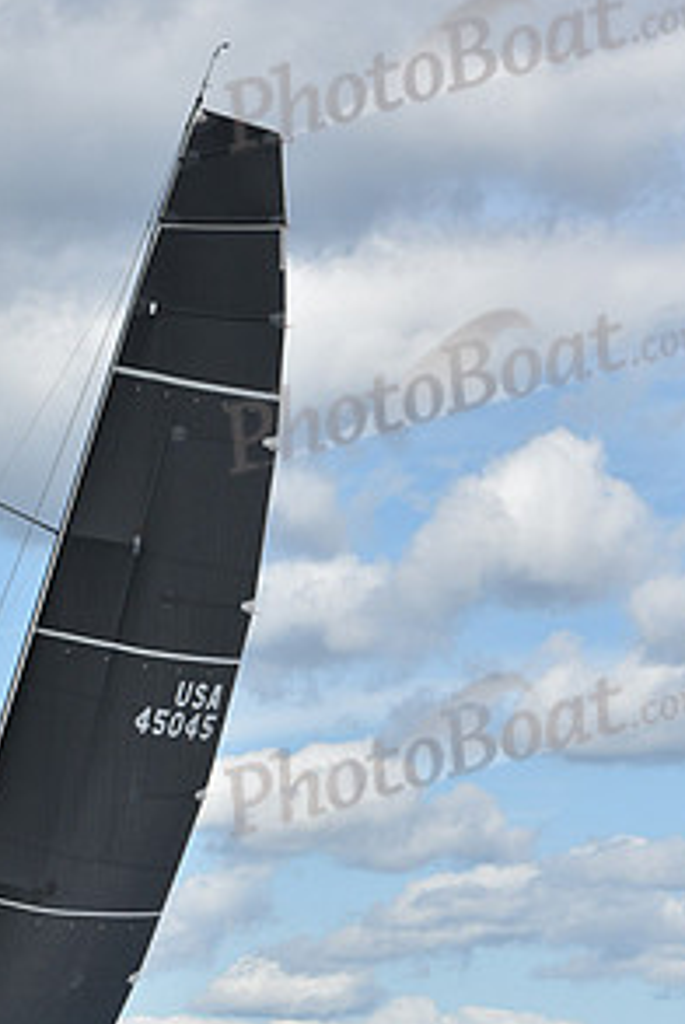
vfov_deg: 11.3
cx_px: 44
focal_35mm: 182
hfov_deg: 7.5
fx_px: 5182
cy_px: 615
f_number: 9
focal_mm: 92
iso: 320
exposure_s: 1/1000
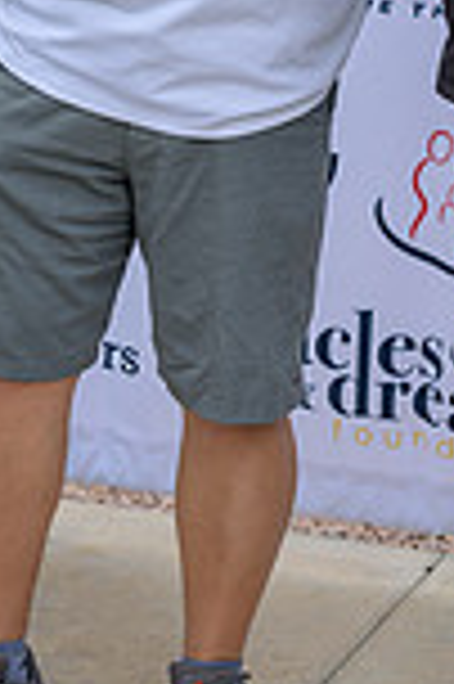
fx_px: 2863
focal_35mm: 151
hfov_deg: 9.0
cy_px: -45
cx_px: 409
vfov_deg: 13.4
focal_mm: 51
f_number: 4
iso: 125
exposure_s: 1/200
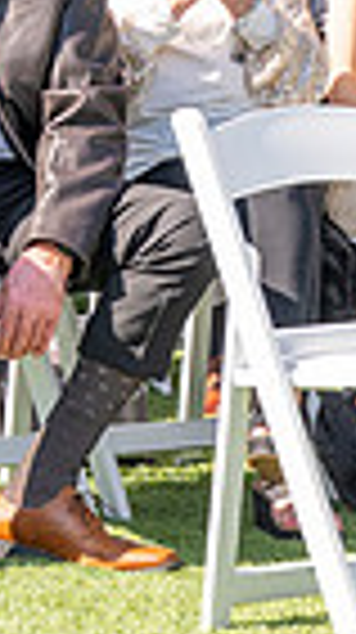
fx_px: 5066
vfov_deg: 7.1
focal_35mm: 301
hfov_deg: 3.9
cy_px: -110
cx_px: -847
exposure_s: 1/800
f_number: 4.5
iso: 200
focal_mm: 70
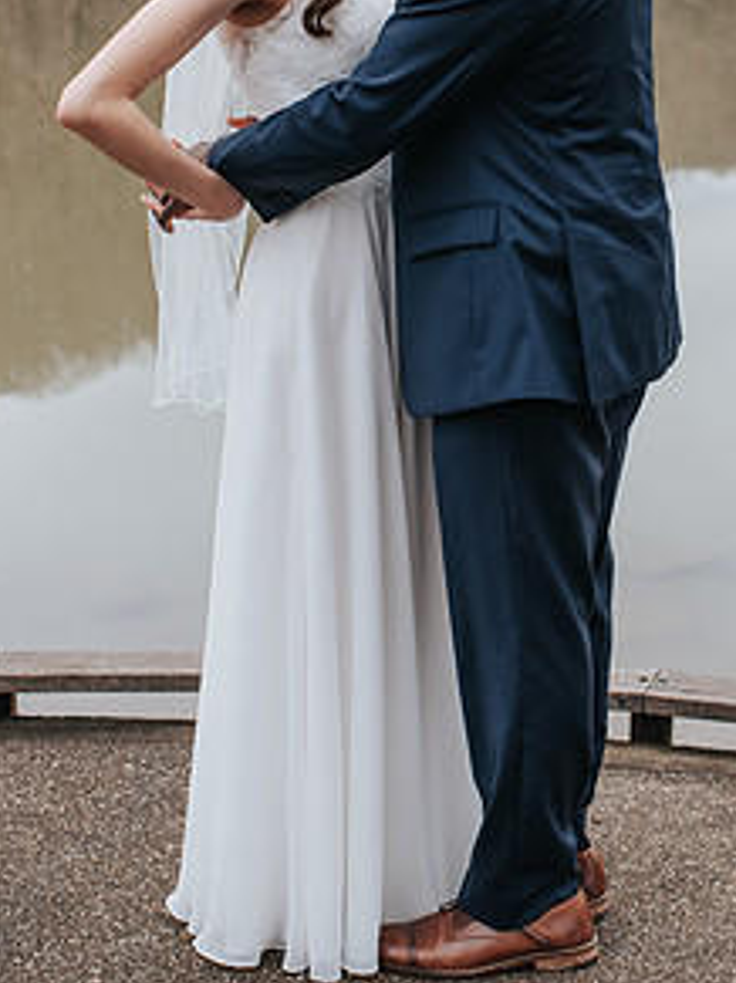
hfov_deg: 18.8
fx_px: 2213
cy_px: 240
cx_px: 521
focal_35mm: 78
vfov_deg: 24.7
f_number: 3.2
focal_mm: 35
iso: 320
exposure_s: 1/200
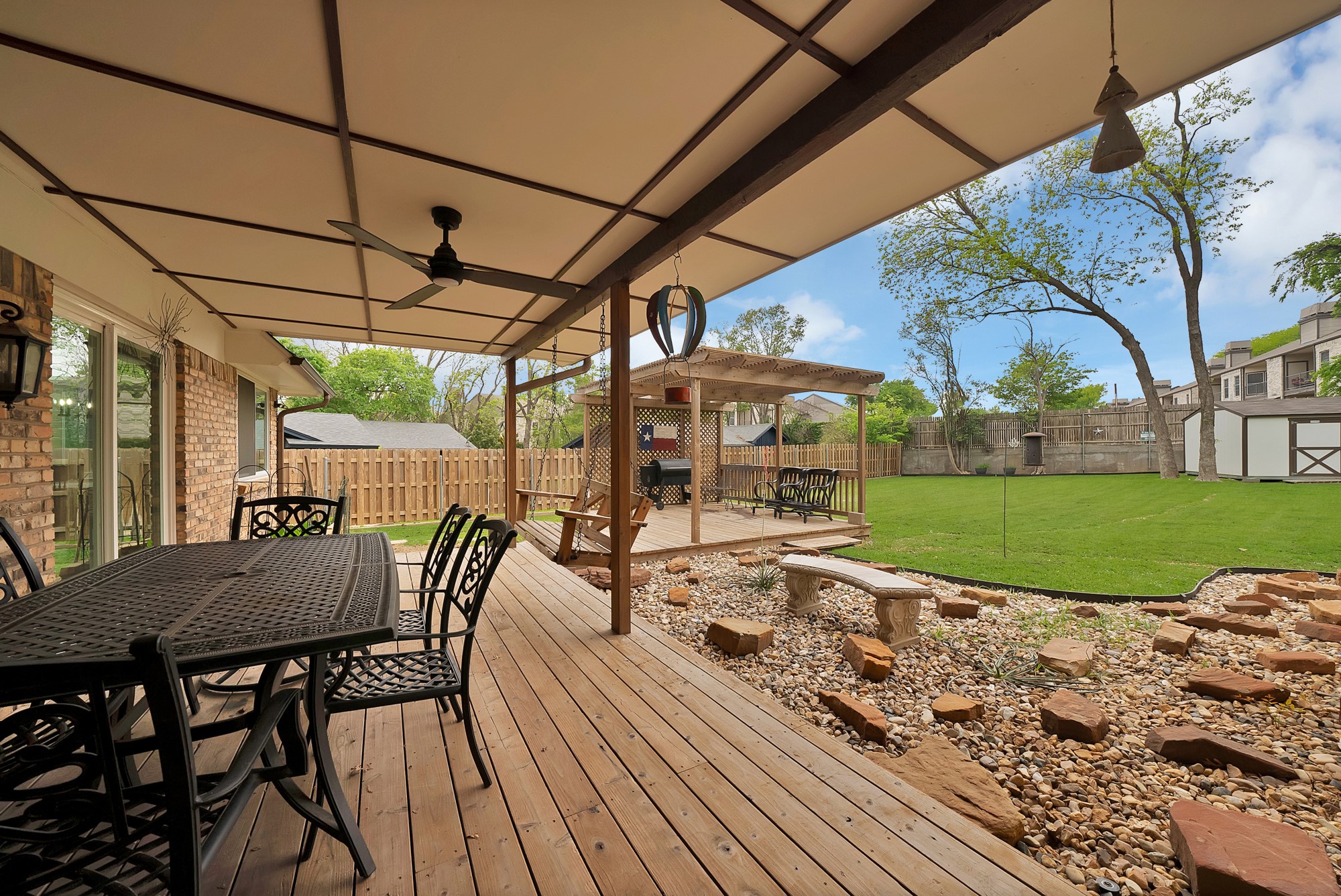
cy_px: 448
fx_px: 447
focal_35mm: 12
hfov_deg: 112.6
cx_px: 670
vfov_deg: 90.1
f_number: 9
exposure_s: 1/80
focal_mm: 12
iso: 640
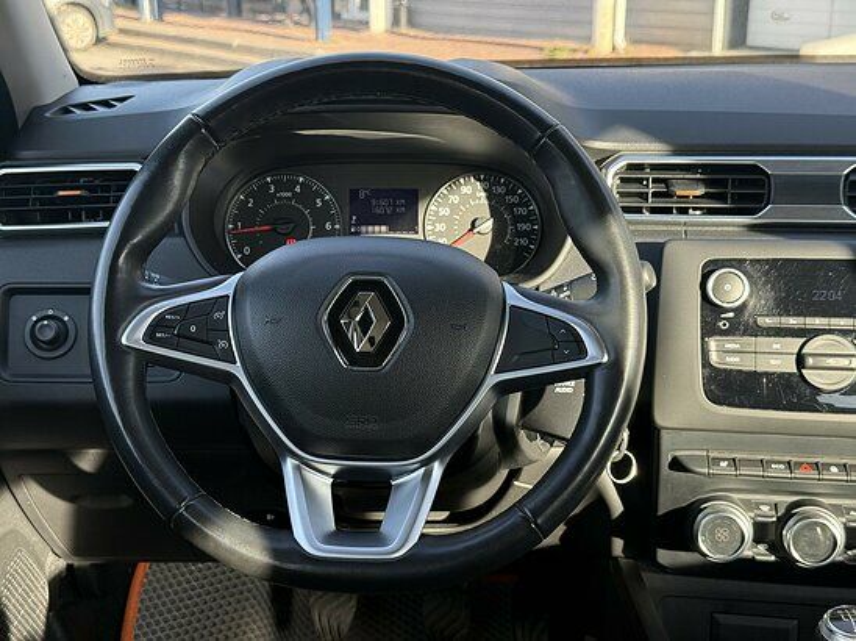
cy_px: 320
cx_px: 428
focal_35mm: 48
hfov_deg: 39.7
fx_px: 1186
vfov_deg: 30.2
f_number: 1.78
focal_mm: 6.76
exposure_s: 1/191
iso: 100
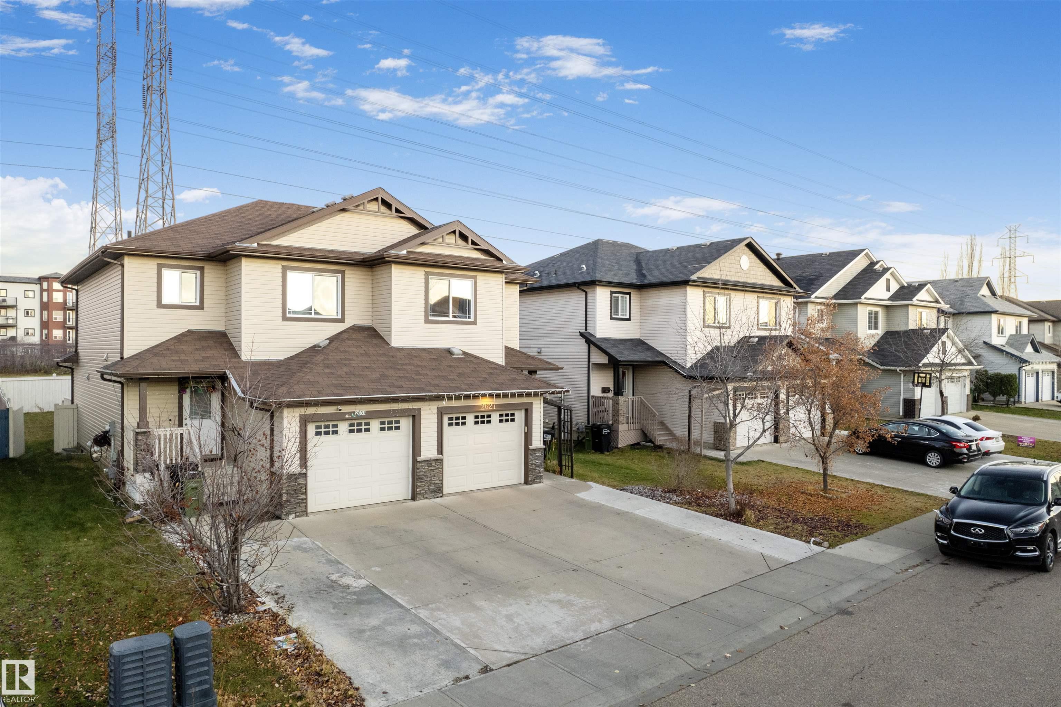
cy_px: 354
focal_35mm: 22
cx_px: 530
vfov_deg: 57.2
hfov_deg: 78.6
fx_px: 648
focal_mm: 8.38
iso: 100
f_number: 2.8
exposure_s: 1/60
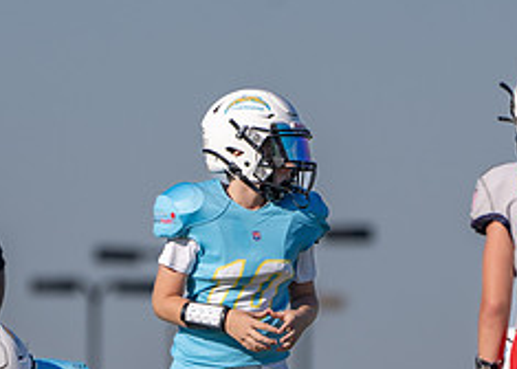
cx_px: 256
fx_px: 16435
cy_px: 327
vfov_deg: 1.3
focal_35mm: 1119
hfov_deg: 1.8
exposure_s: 1/1000
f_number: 5.6
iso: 125
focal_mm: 400
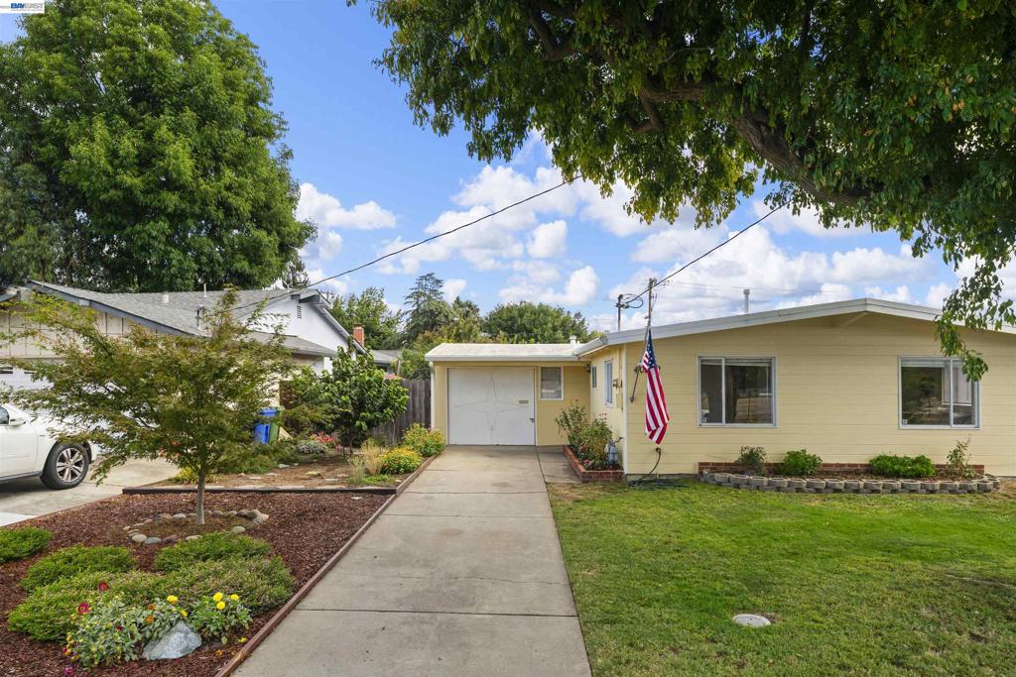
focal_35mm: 20
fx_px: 559
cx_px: 508
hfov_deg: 84.5
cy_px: 338
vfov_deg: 62.5
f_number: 5.6
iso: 100
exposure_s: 1/250
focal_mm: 19.8
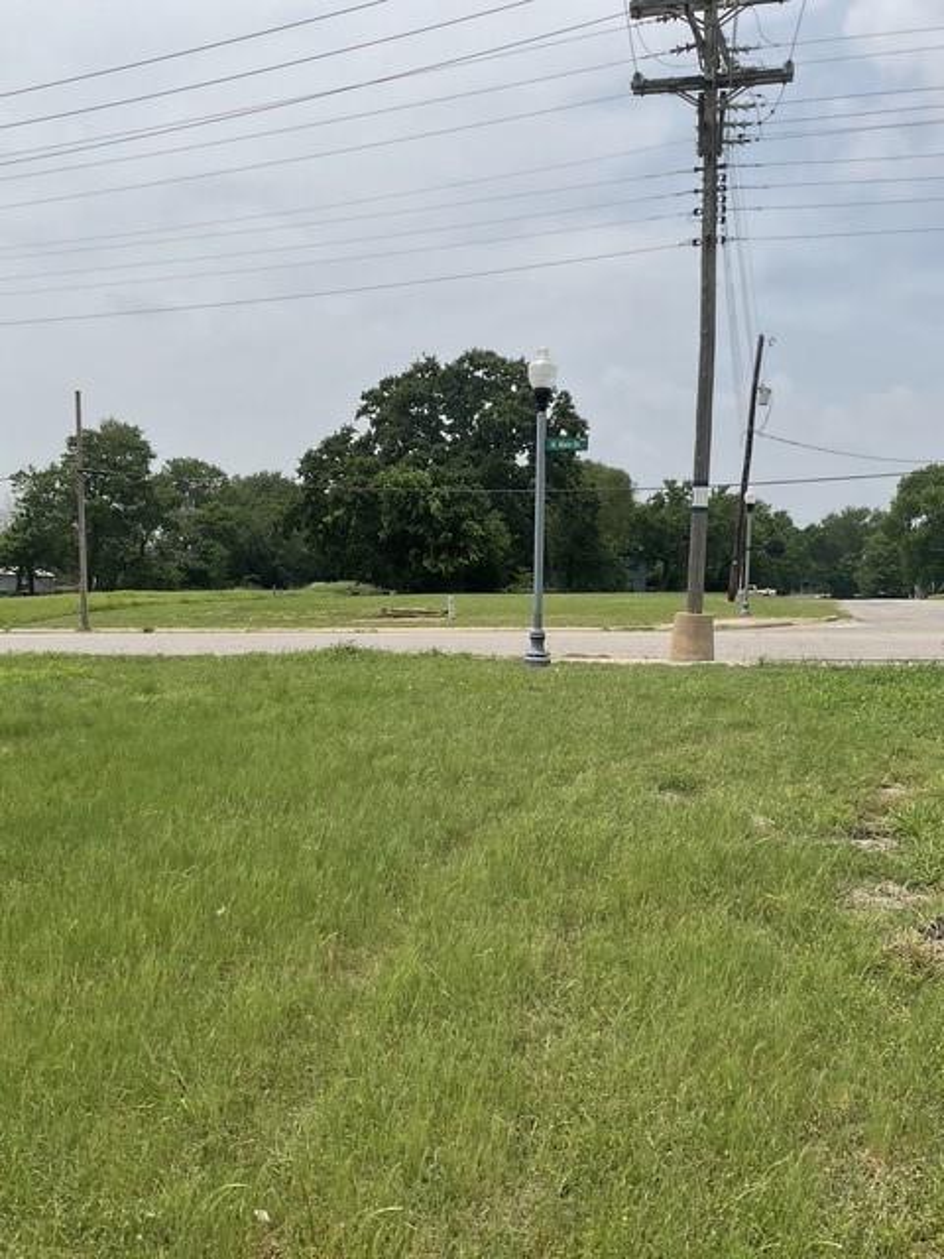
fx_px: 1054
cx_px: 472
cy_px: 630
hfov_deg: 48.2
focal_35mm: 29
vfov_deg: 61.7
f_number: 1.8
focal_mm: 3
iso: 16
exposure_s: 1/3125
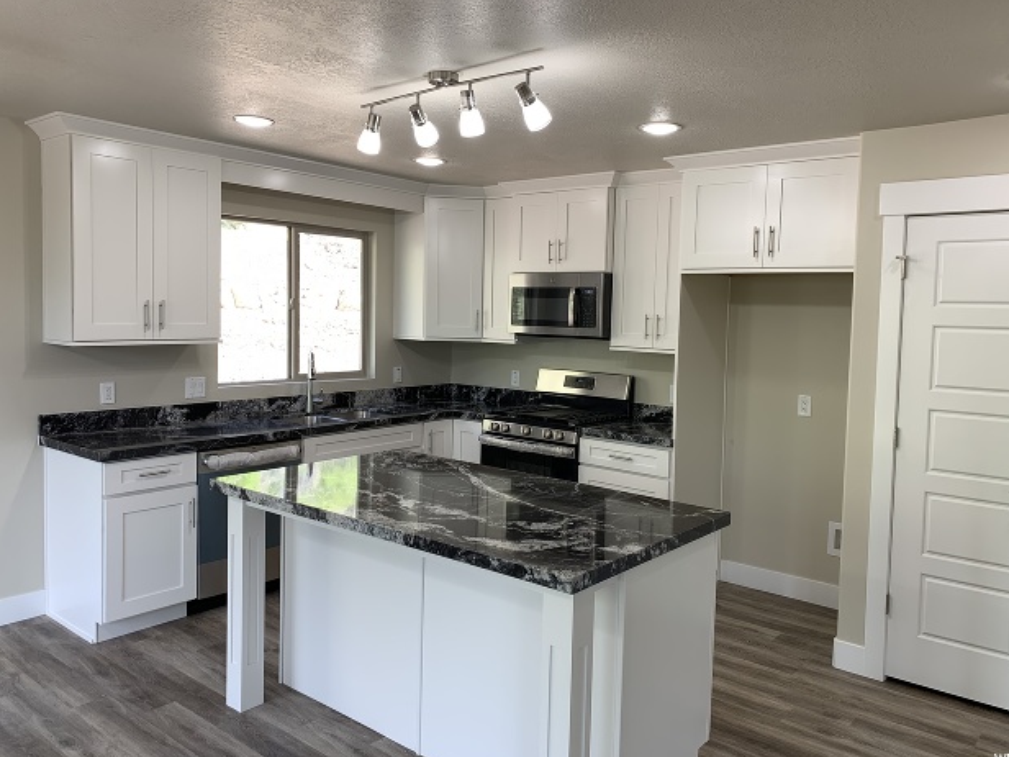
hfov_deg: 65.3
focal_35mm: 27
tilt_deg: -3.2
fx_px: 787
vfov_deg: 51.4
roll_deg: -2.2
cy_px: 372
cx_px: 523
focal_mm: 4.25
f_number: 1.8
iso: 25
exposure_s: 1/120
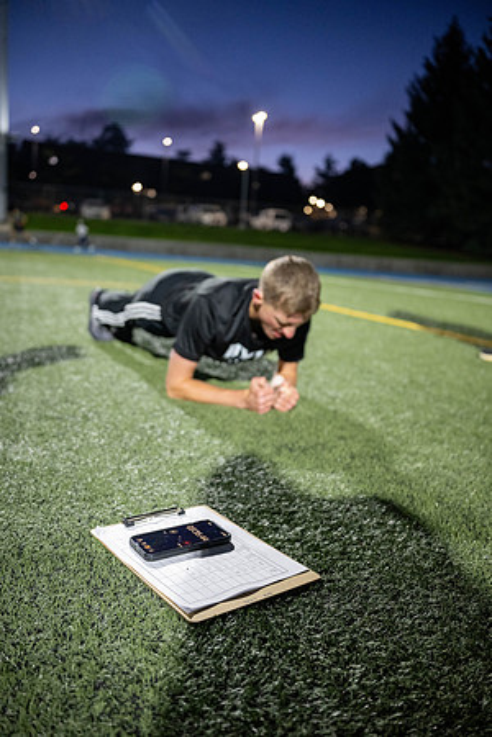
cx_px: 246
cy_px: 368
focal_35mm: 32
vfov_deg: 59.5
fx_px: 646
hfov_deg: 41.7
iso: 2000
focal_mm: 31.5
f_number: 2.8
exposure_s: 1/200
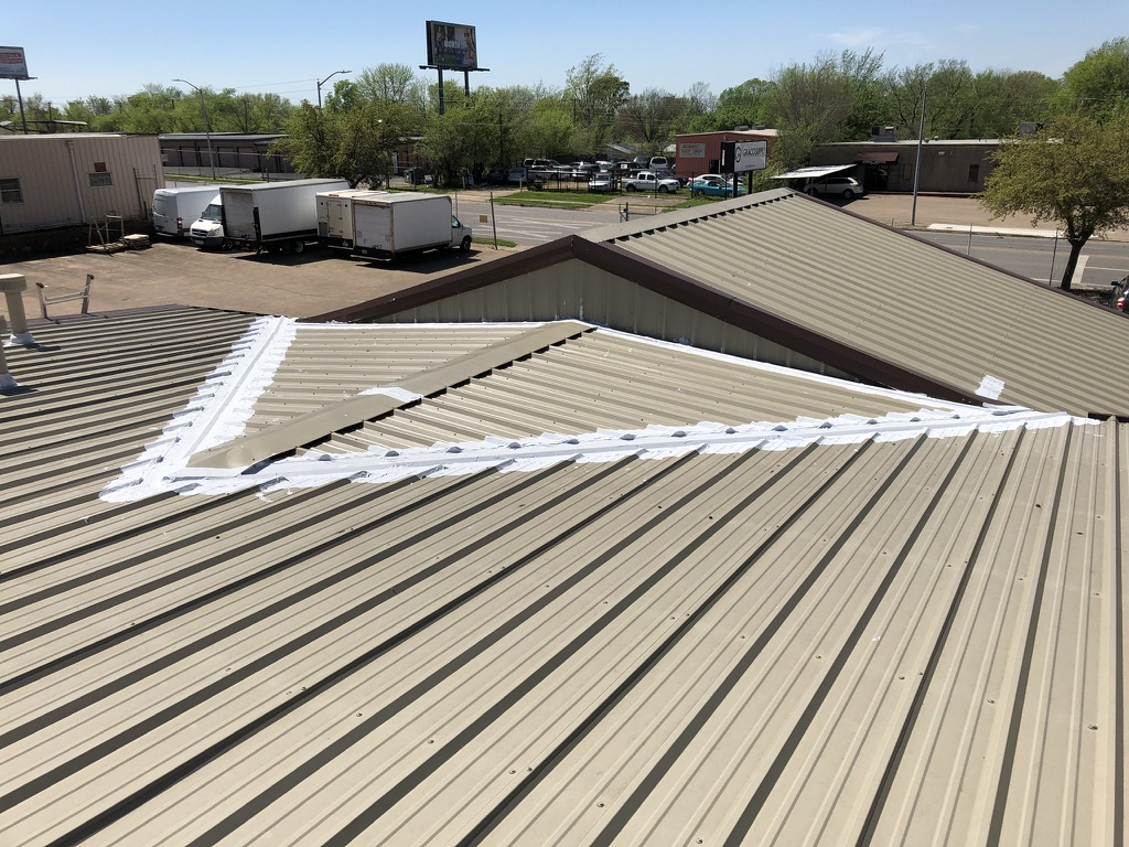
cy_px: 424
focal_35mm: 28
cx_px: 564
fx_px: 913
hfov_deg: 63.4
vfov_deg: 49.7
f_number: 1.8
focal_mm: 4
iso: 25
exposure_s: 1/4000
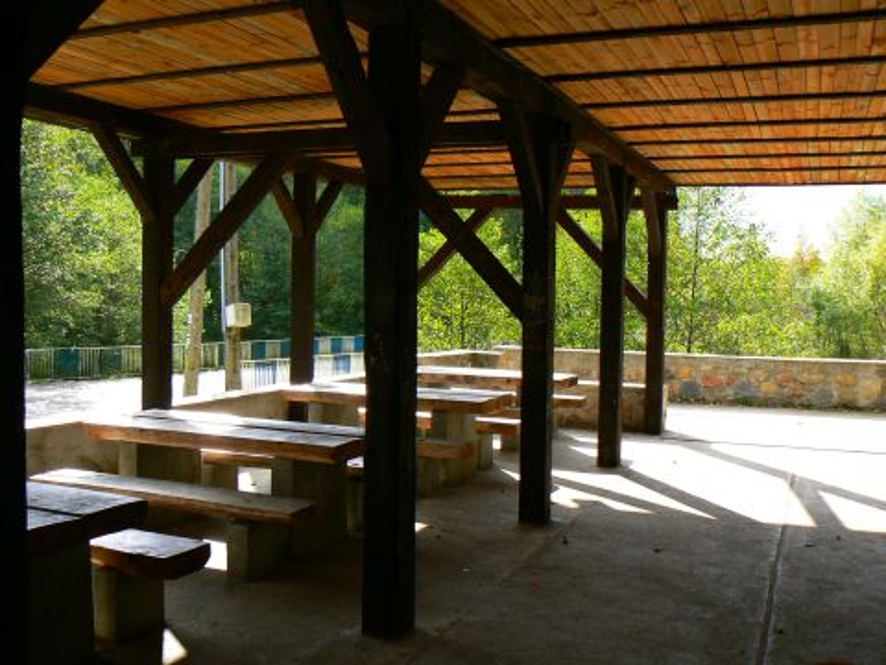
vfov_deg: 39.7
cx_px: 443
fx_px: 921
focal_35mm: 36
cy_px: 332
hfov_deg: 51.4
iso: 80
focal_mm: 6
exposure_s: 1/100
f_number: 4.5
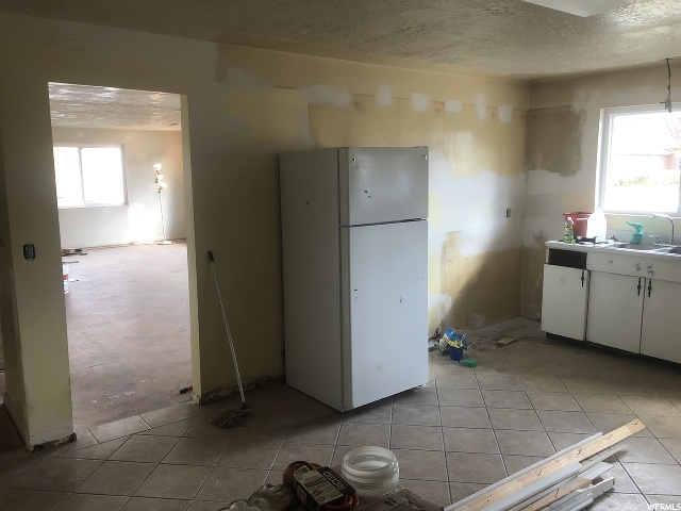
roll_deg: +1.0
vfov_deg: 49.7
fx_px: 551
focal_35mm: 28
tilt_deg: -7.6
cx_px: 340
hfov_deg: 63.4
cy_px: 256
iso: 25
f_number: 1.8
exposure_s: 1/30
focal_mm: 3.99
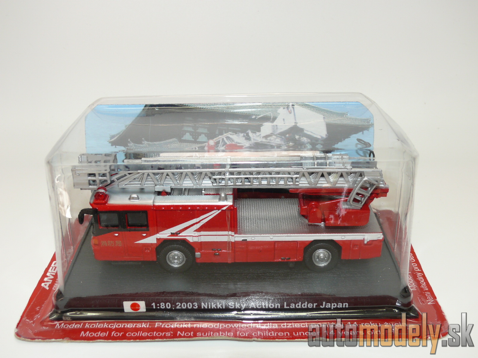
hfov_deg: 46.8
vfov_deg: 36.0
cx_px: 239
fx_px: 552
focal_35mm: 40
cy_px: 179
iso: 100
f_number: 4
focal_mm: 8.1
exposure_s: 1/30
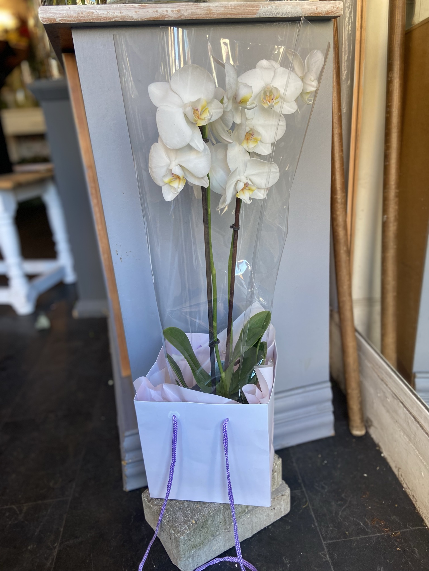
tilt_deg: -19.8
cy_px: 286
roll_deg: +4.5
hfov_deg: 53.1
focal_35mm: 26
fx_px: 430
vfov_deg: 67.3
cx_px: 214
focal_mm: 4.25
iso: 100
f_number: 1.8
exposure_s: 1/100
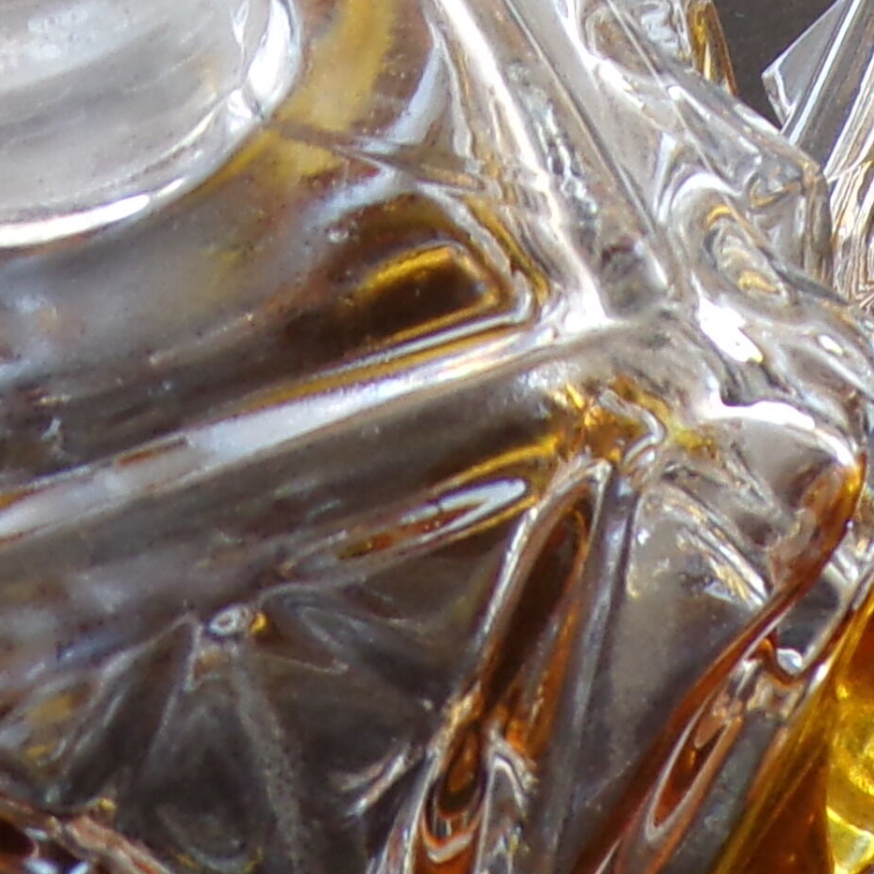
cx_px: 1305
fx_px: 3342
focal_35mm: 117
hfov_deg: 14.0
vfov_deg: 14.6
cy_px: -65
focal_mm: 4.3
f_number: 4.3
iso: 87
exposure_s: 1/34
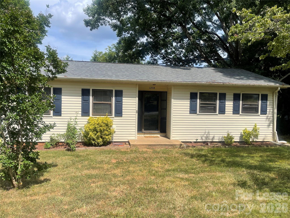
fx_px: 209
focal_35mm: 25
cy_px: 109
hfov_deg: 69.4
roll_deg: -1.3
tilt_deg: -4.1
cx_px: 145
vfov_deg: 54.9
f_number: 1.6
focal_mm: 5.1
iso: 32
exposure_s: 1/3165
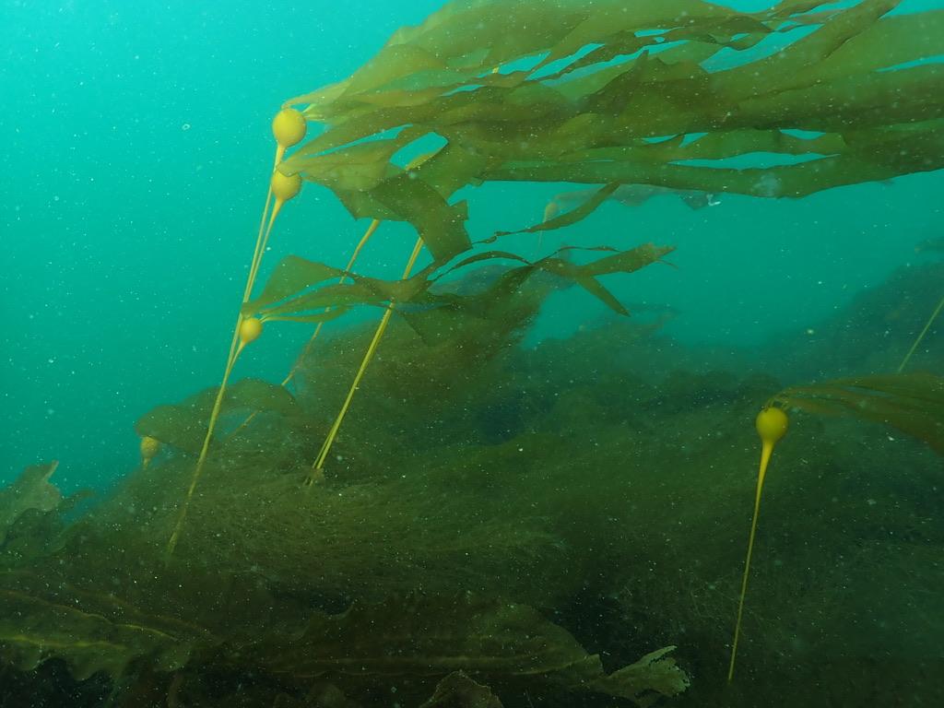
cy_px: 354
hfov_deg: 69.4
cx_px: 472
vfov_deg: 54.9
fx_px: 682
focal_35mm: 25
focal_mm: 4.5
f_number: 2.8
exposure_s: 1/125
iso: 160
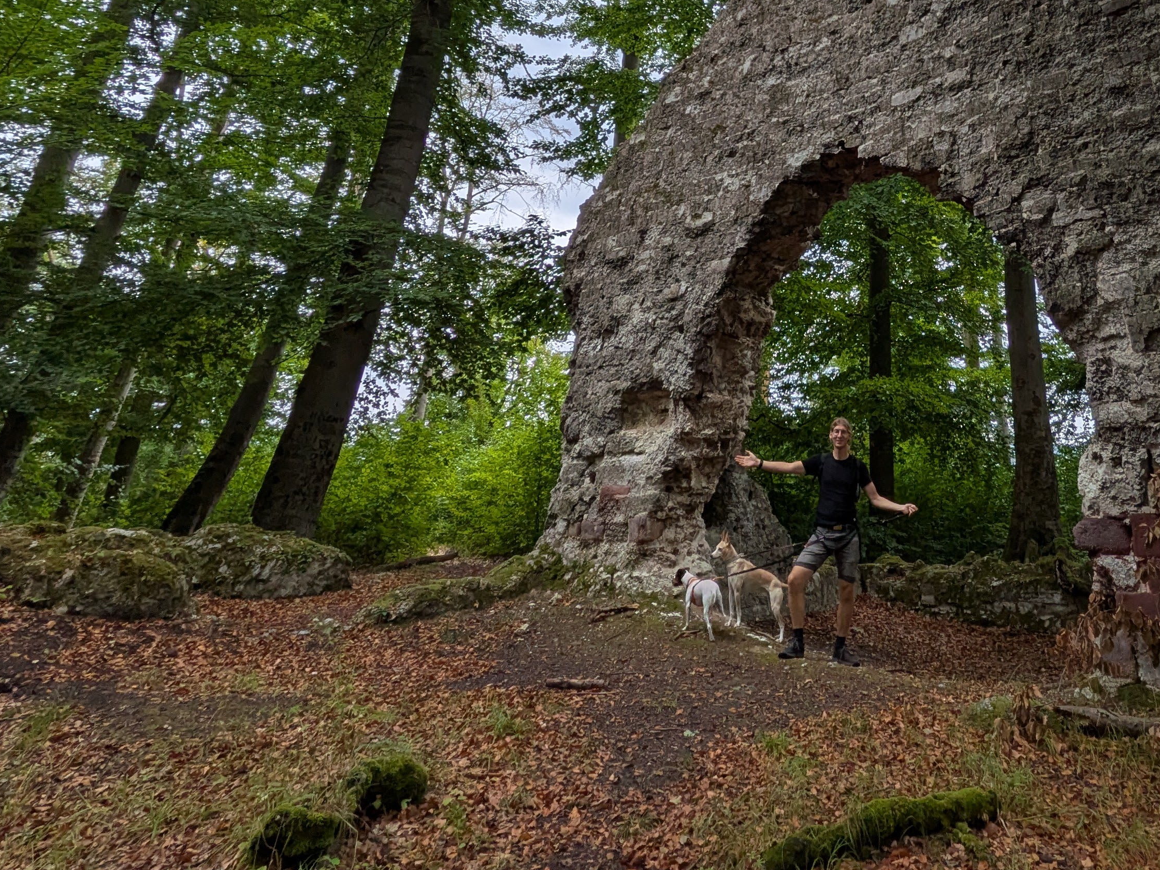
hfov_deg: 65.6
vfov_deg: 50.2
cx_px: 856
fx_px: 838
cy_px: 126
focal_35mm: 25
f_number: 2.2
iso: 42
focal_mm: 1.83
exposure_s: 1/782
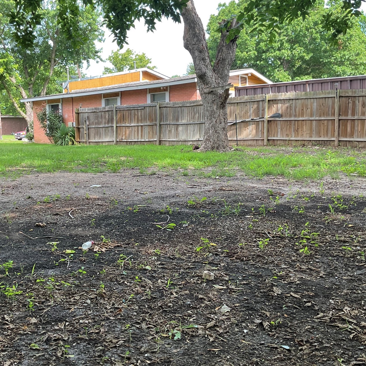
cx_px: 152
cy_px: 170
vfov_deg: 41.8
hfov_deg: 41.7
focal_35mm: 40
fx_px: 478
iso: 20
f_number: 1.8
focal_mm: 3
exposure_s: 1/120
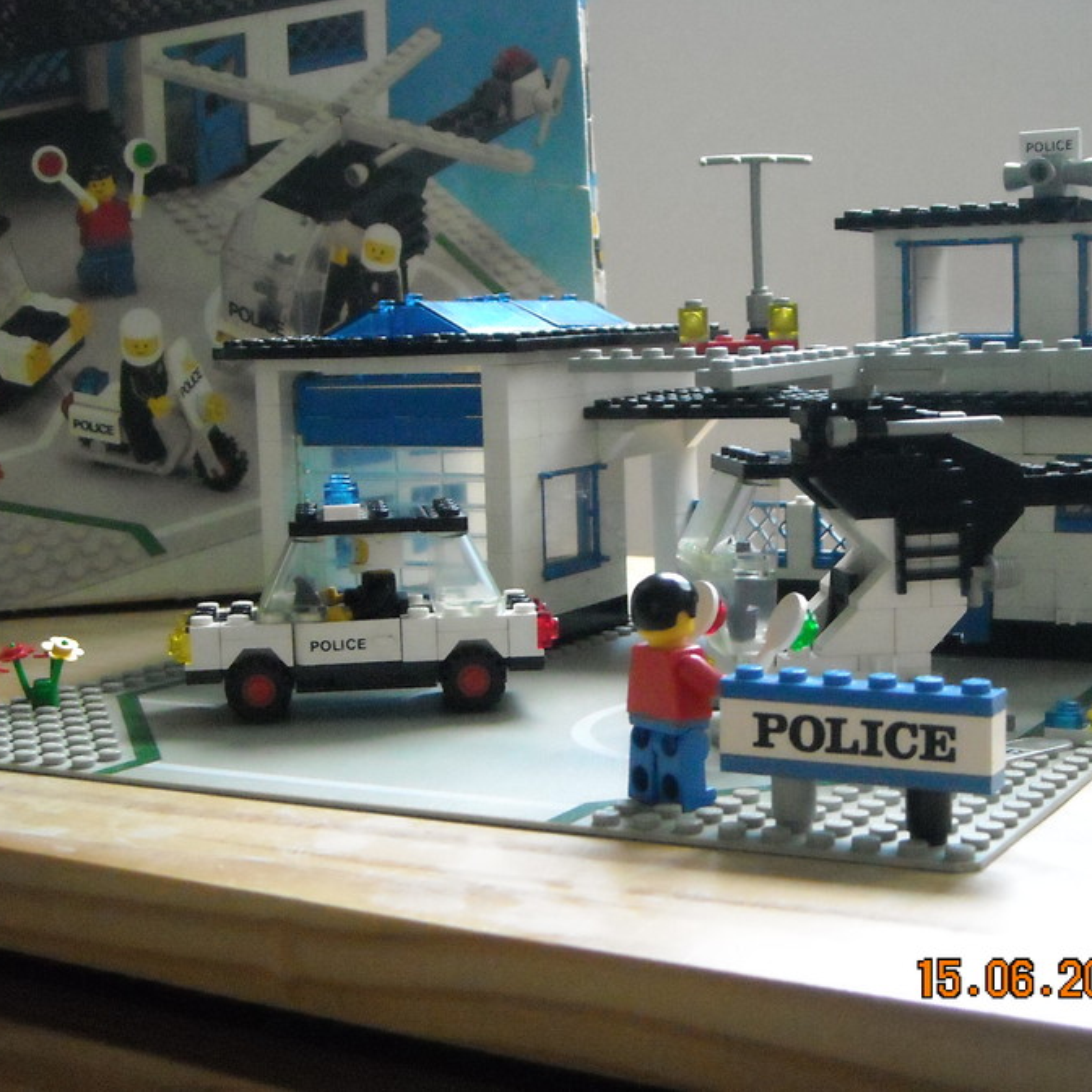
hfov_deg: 29.5
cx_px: 632
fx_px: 2070
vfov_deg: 29.6
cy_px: 545
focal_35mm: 58
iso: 800
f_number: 3.2
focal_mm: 7.92
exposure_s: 1/47
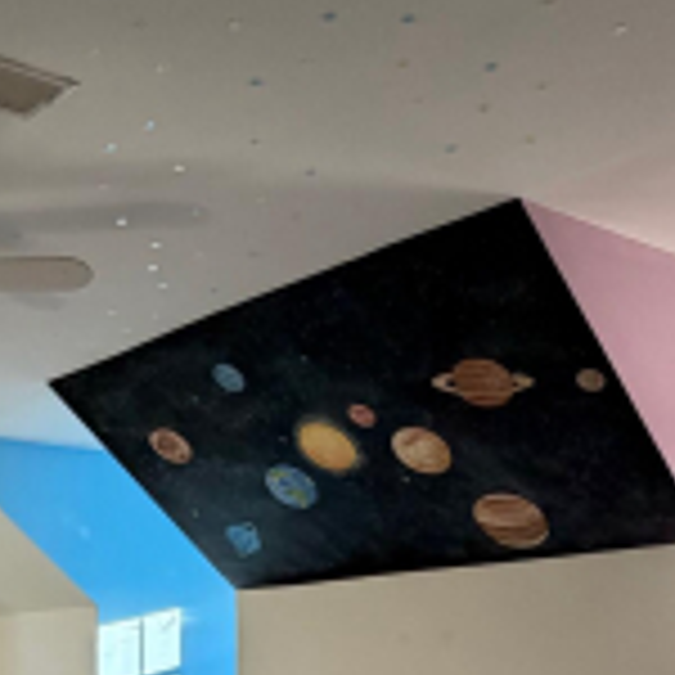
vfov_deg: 26.3
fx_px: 1213
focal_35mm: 55
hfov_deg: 29.5
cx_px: 43
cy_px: 882
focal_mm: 2.22
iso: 200
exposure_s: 1/60
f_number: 2.2
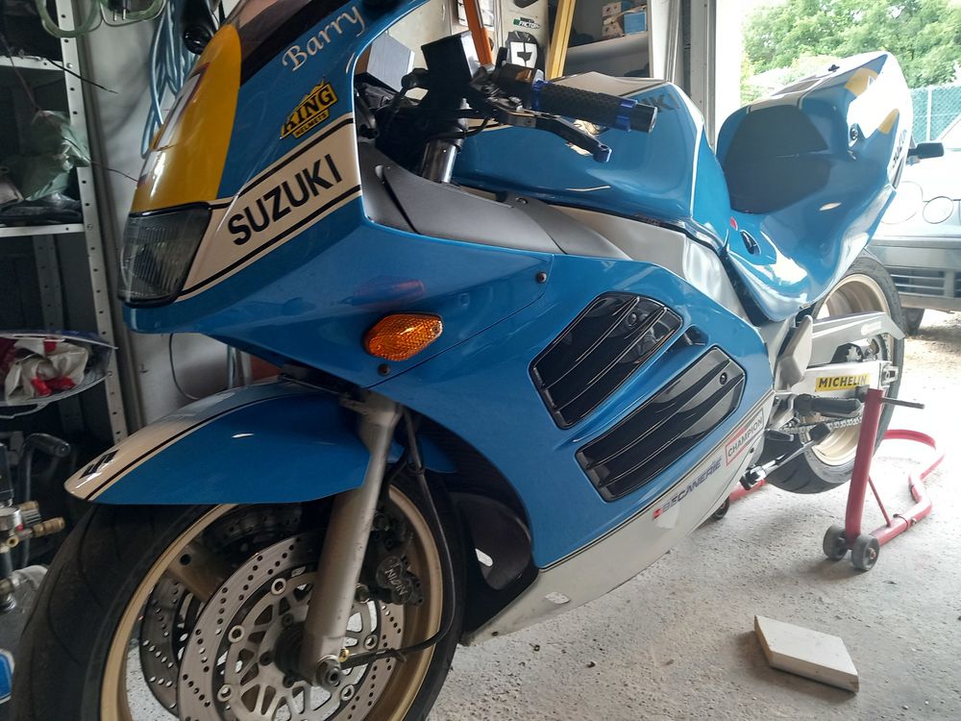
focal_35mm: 27
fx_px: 750
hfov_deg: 65.3
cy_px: 360
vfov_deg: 51.4
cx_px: 480
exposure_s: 1/33
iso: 160
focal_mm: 4
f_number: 1.8
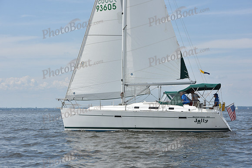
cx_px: 126
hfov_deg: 25.4
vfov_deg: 17.1
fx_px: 560
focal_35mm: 80
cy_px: 84
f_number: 9
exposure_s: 1/1250
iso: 320
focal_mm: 80
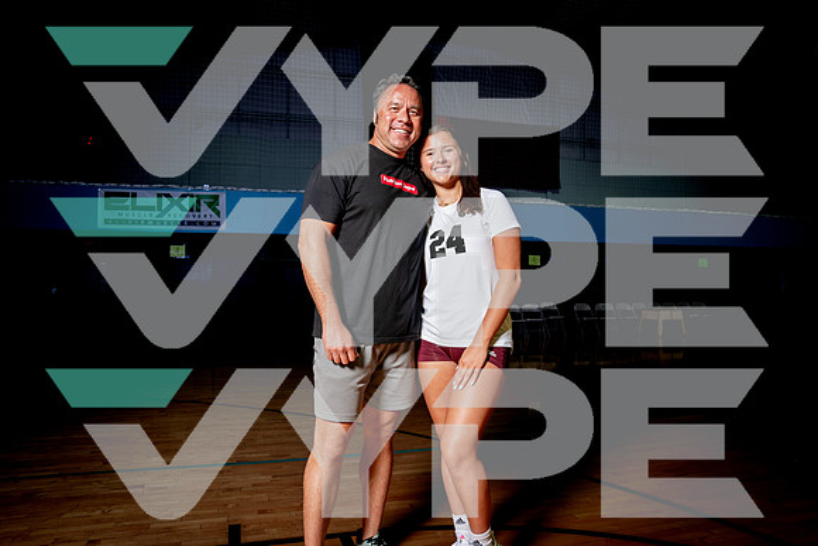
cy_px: 273
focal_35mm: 25
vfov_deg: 52.1
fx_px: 558
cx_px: 409
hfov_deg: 72.5
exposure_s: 1/200
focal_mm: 24
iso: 250
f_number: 4.5
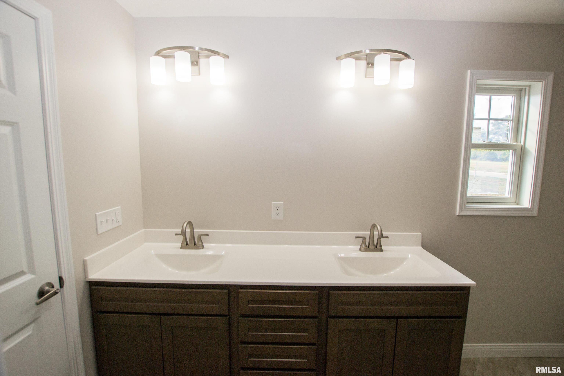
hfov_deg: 100.4
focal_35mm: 15
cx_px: 282
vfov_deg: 77.3
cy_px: 188
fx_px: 235
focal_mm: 10
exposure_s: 1/125
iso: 180
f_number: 5.6
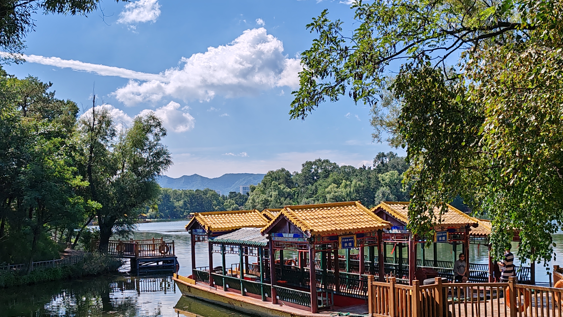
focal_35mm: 44
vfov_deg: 27.0
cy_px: 208
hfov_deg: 46.4
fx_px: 657
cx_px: 283
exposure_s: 1/900
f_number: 1.9
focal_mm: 6.12
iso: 50
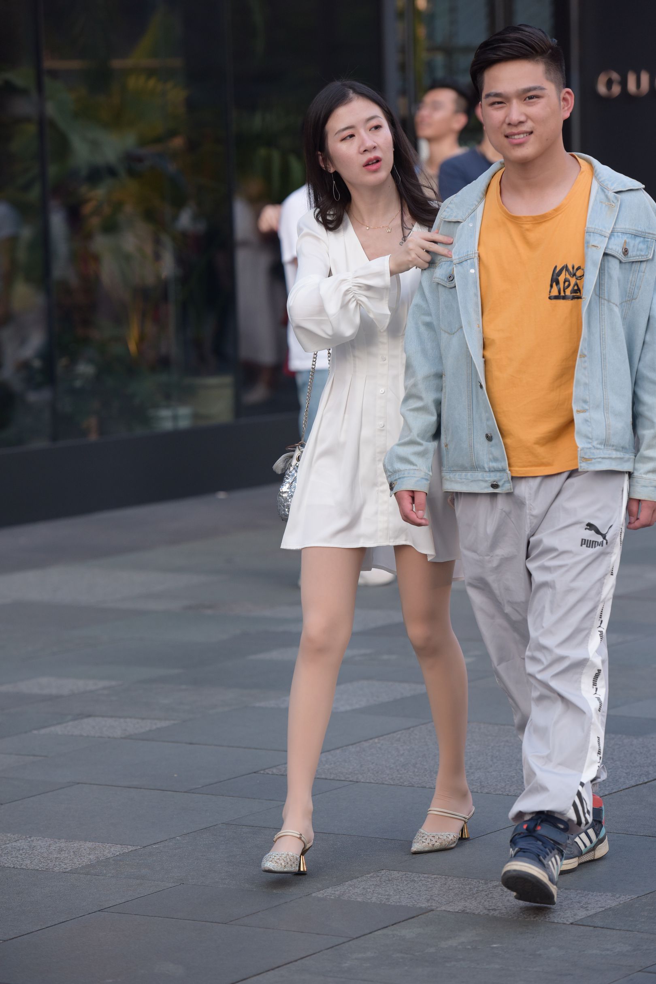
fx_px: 3824
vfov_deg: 14.7
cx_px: 328
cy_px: 492
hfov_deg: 9.8
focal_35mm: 140
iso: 640
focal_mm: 140
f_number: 4
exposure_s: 1/800
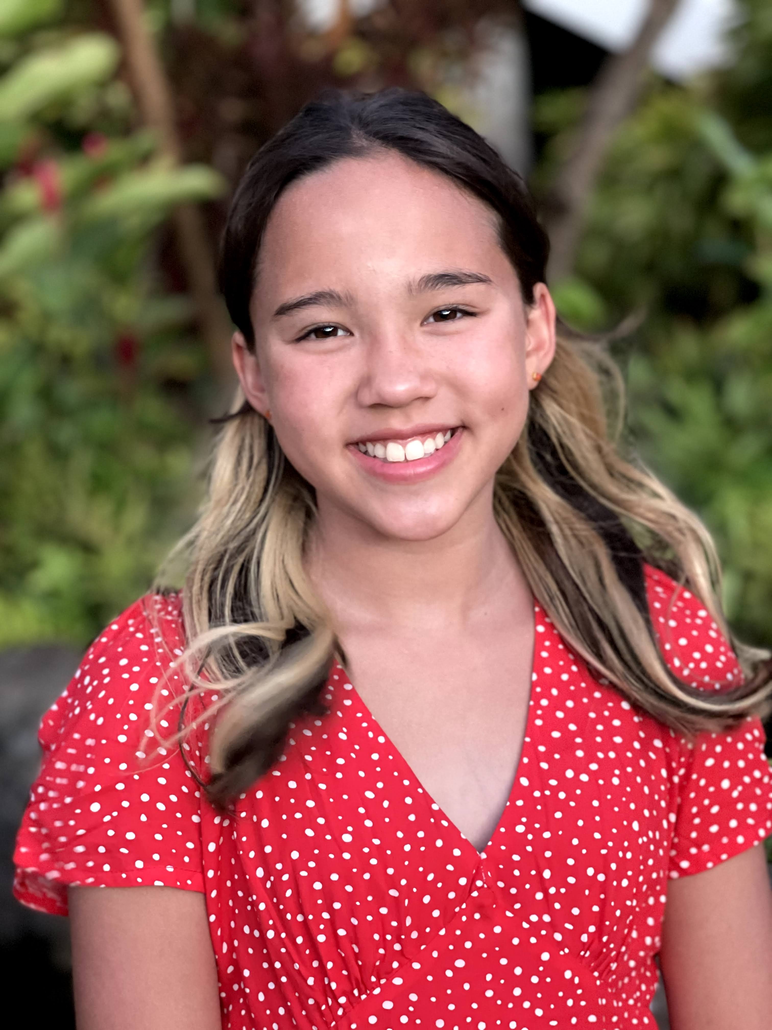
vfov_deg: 30.3
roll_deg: +3.1
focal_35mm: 64
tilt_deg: -5.7
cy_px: 515
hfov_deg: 22.9
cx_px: 386
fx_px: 1903
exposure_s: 1/21
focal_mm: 7.5
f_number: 2.2
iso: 500
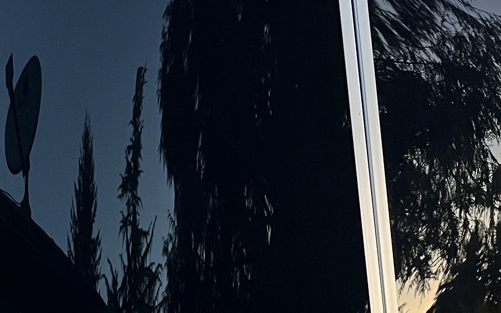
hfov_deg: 27.0
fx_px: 1038
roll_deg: +1.4
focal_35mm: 76
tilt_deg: +6.1
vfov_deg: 17.1
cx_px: 340
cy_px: 188
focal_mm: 5.1
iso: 640
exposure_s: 1/35
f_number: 1.6
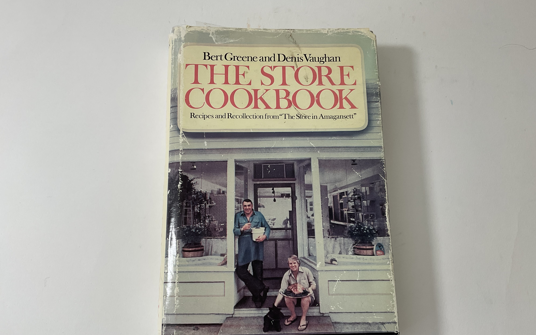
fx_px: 453
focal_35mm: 31
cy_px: 191
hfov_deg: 61.2
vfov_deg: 40.5
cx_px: 266
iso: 32
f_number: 1.8
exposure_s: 1/120
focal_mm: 3
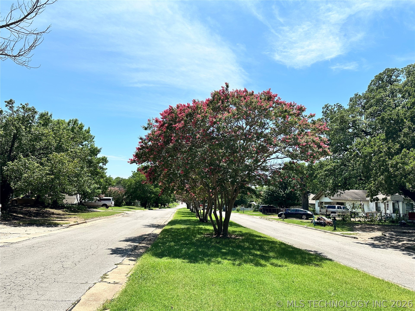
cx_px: 208
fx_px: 288
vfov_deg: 56.8
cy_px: 156
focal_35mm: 24
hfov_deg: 71.6
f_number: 1.78
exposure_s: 1/5263
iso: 80
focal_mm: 6.86
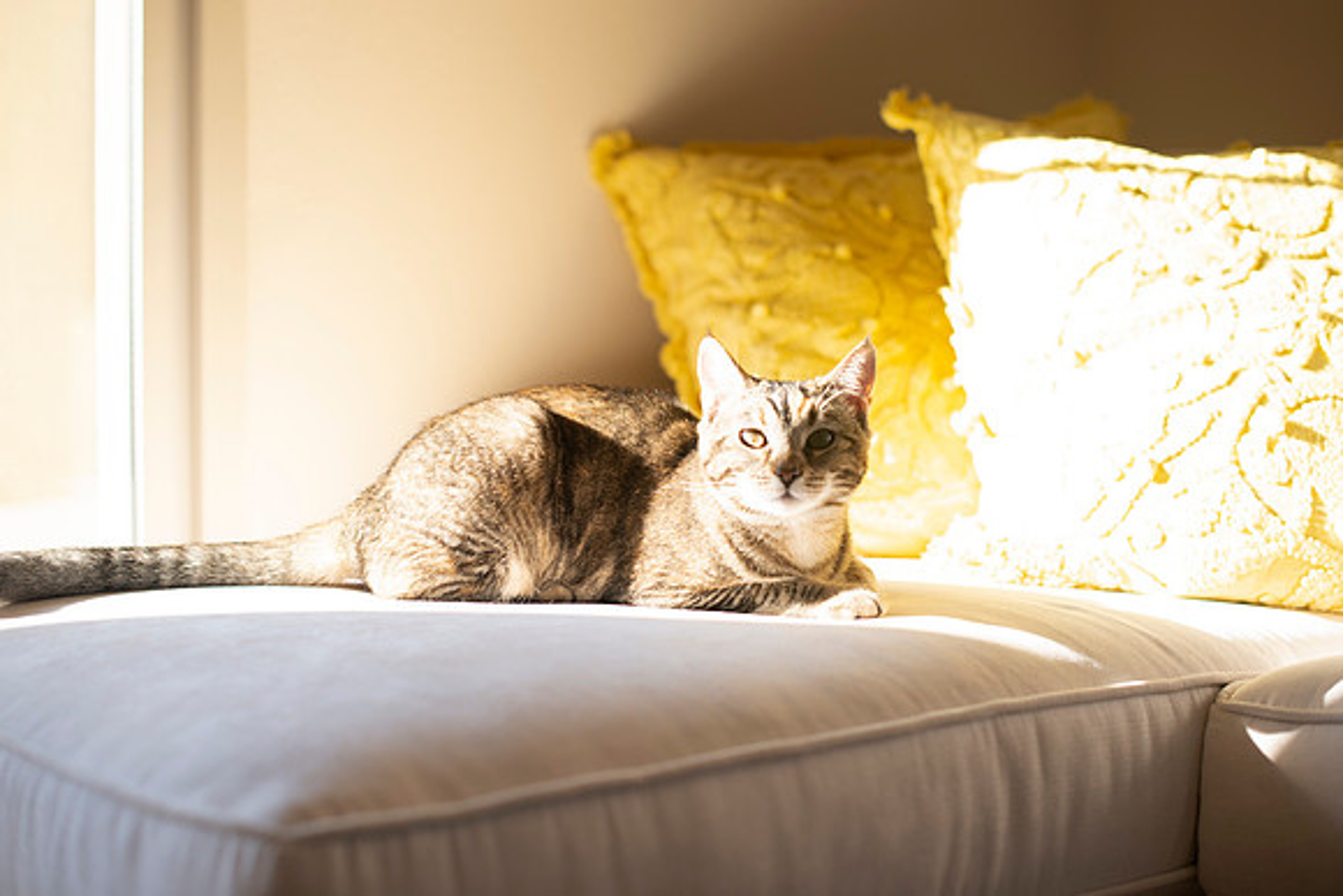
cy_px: 448
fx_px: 1866
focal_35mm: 50
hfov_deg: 39.6
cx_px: 672
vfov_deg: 27.0
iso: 200
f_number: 2.8
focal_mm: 50
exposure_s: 1/200
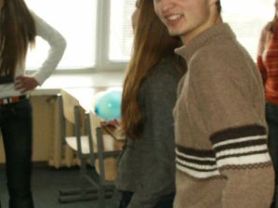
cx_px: 133
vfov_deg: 17.9
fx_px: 658
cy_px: 74
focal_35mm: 82
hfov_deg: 23.8
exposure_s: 1/125
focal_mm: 7.2
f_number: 3
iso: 200
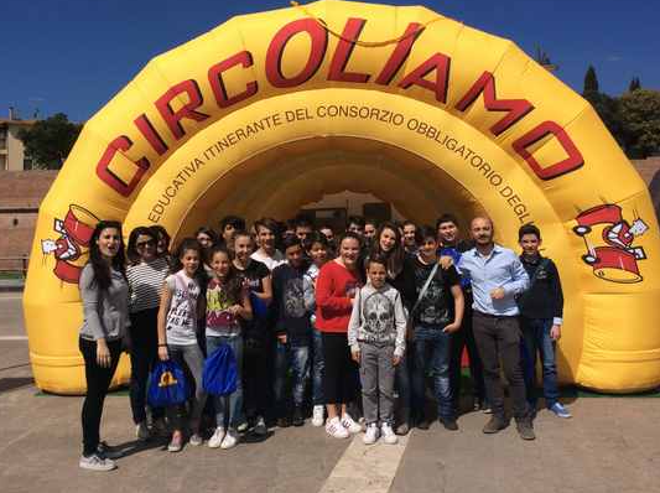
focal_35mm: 36
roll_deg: +0.5
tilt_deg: +1.1
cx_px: 301
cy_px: 219
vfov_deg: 39.5
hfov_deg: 51.4
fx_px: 685
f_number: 2.4
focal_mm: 3.3
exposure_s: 1/3185
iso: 32
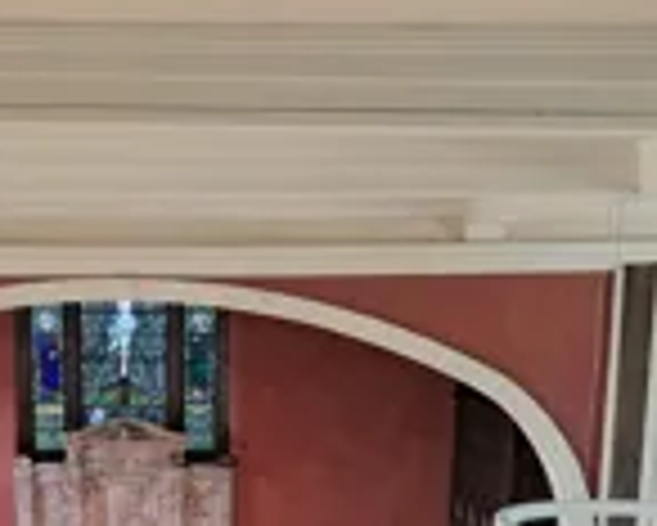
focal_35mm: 72
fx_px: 1401
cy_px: 665
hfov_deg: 26.1
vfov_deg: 19.7
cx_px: 176
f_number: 1.8
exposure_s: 1/33
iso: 160
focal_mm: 4
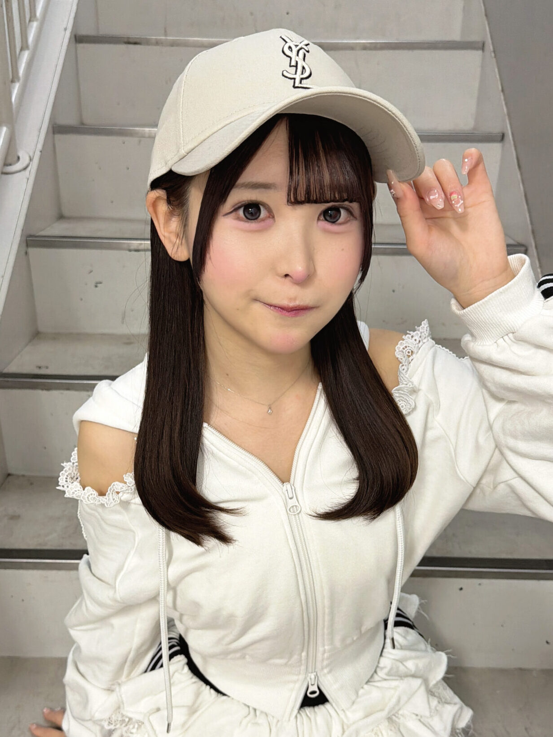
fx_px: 511
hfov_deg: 56.8
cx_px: 276
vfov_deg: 71.6
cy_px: 368
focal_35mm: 24
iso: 250
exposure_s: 1/50
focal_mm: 6.76
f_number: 1.78
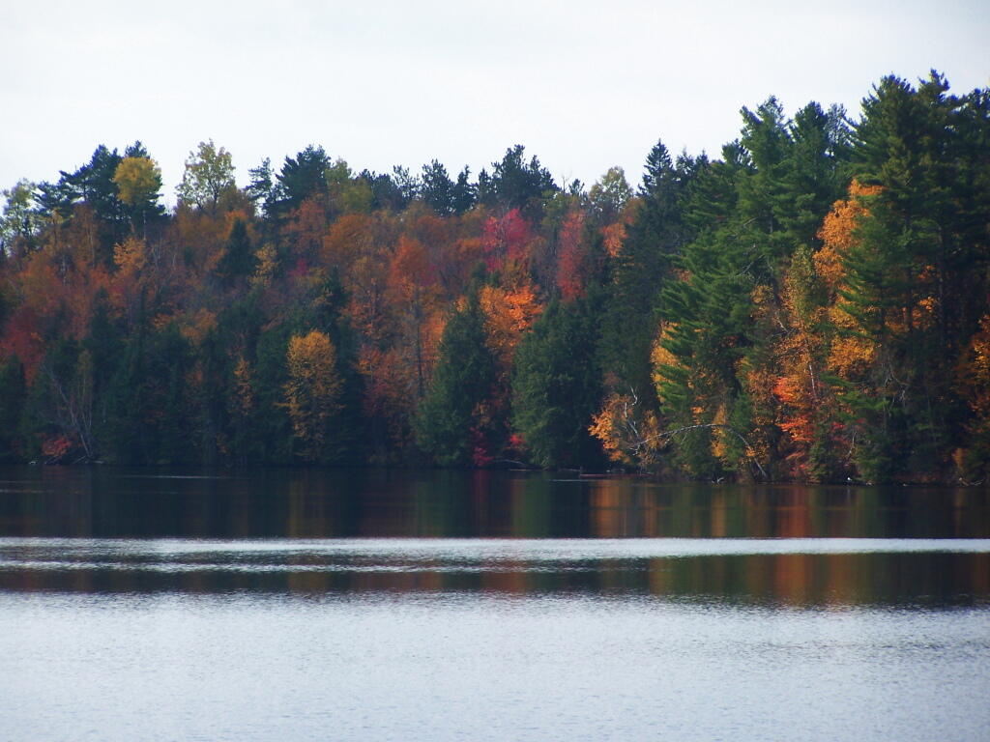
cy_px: 371
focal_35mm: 268
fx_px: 7665
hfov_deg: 7.4
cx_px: 495
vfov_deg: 5.5
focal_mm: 44.4
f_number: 3.6
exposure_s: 1/800
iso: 80
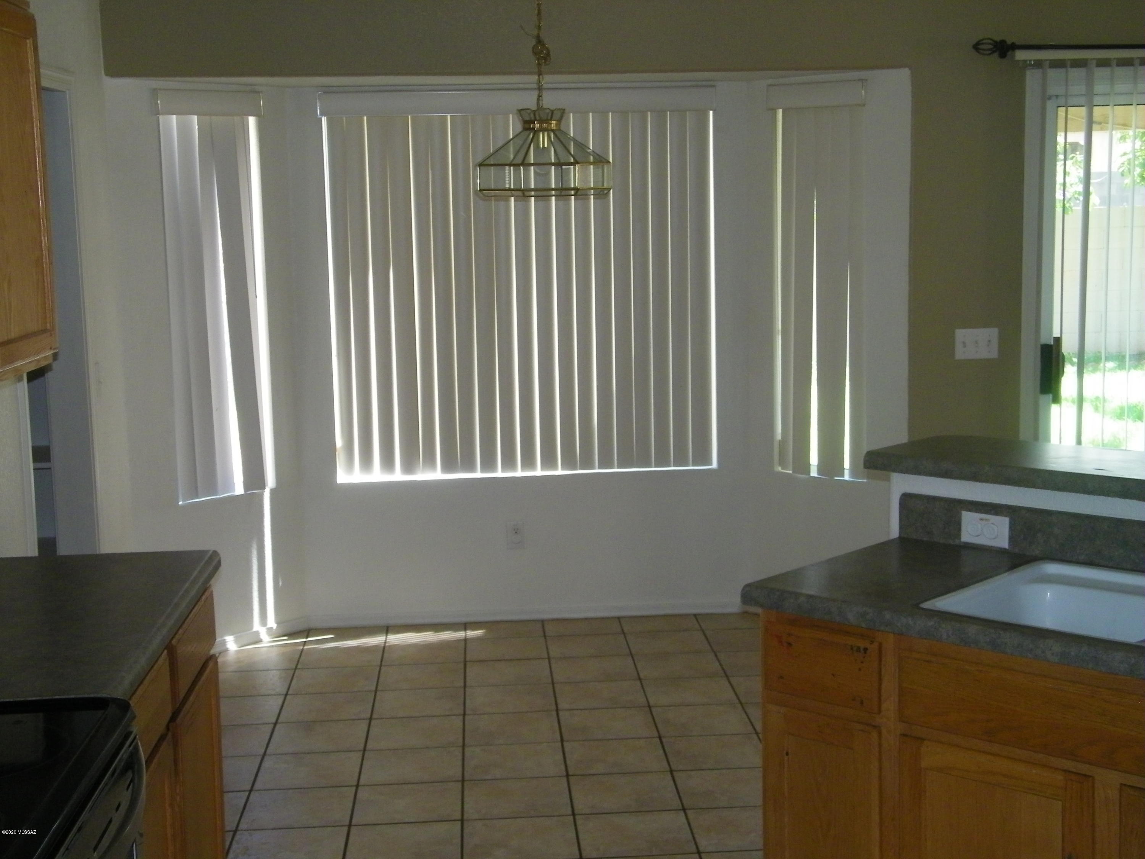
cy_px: 430
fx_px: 1588
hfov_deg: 39.7
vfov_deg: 30.3
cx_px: 572
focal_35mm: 48
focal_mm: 8.6
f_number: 3.9
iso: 200
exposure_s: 1/125
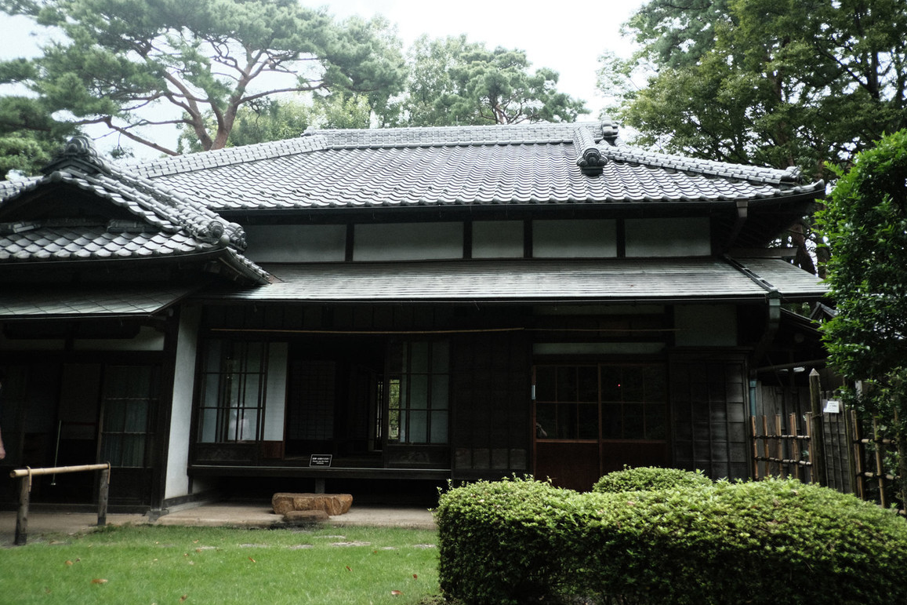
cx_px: 464
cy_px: 300
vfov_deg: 46.4
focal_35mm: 28
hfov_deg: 65.5
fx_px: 705
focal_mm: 18
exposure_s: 1/1900
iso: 640
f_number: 2
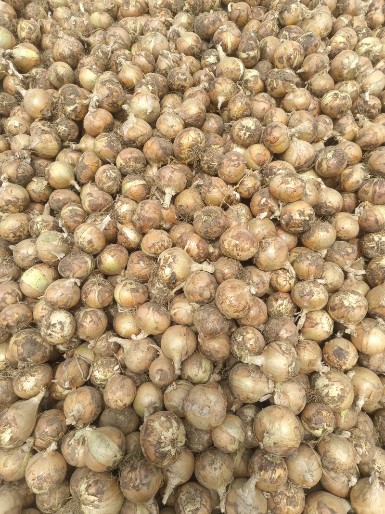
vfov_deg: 73.9
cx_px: 192
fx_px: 341
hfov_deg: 58.9
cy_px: 257
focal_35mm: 23
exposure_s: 1/461
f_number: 1.88
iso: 100
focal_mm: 5.59
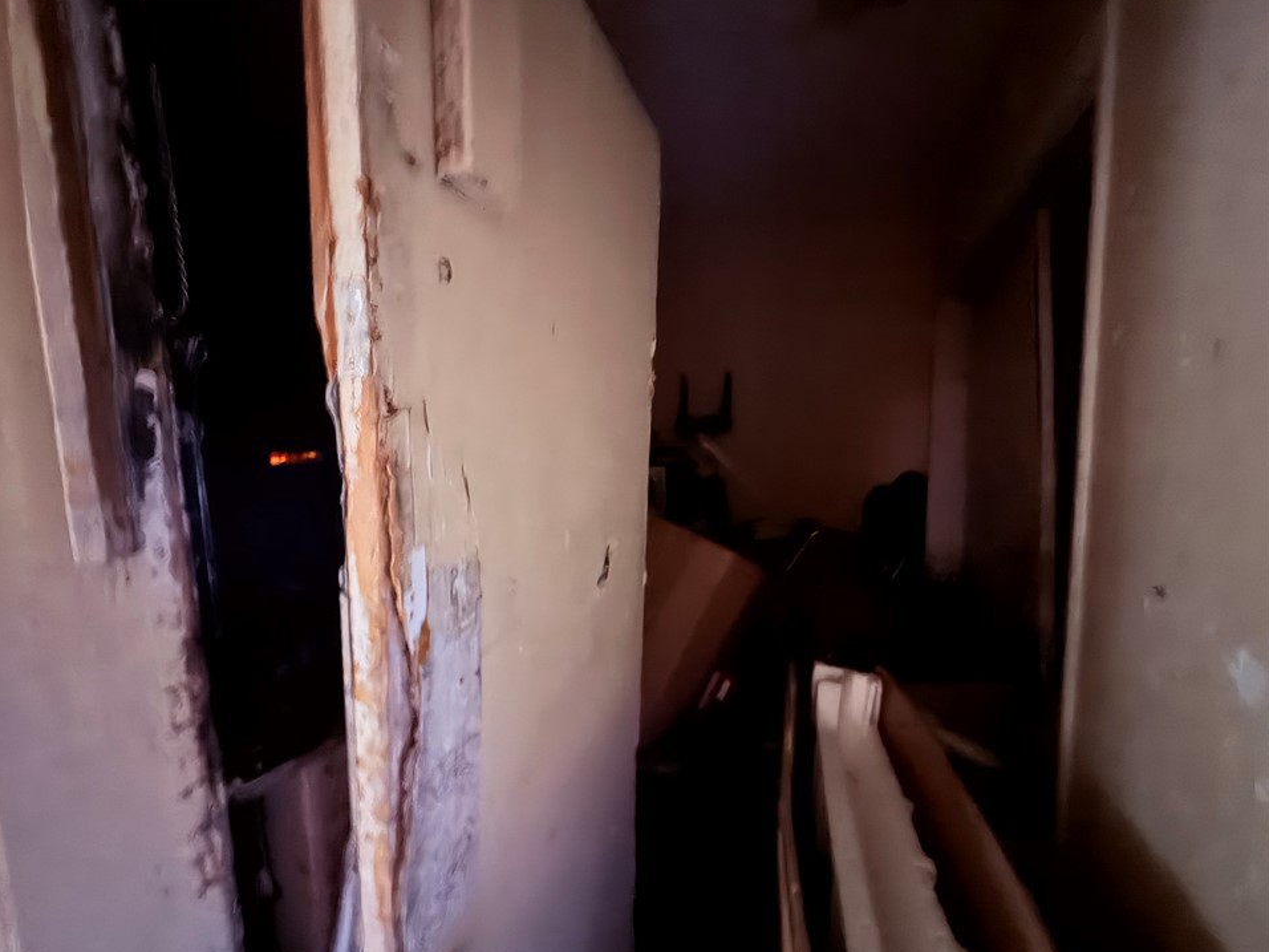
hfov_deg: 98.0
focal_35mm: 15
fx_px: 550
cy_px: 501
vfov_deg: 81.7
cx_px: 592
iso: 1250
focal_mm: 2.22
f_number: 2.2
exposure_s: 1/6
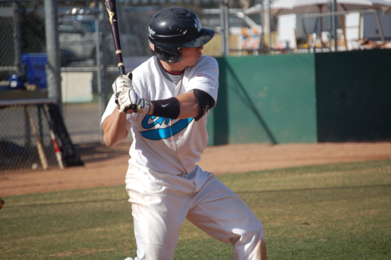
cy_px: 130
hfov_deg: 6.9
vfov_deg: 4.6
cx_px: 196
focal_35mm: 300
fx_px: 3255
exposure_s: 1/1600
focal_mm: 200
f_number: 5.6
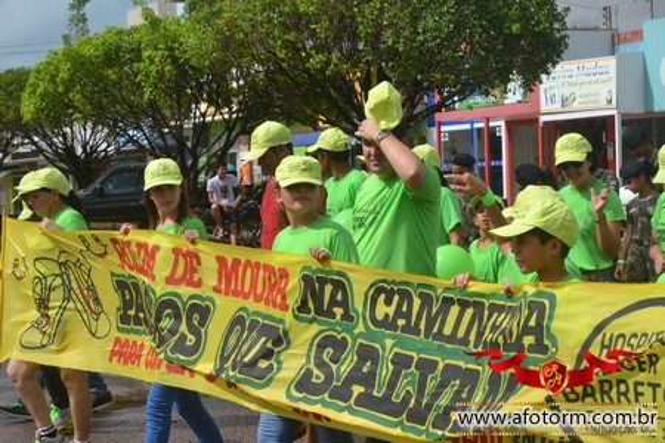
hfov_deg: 26.0
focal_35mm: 78
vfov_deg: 17.5
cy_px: 222
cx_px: 332
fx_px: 1441
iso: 100
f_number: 9
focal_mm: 52
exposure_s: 1/320
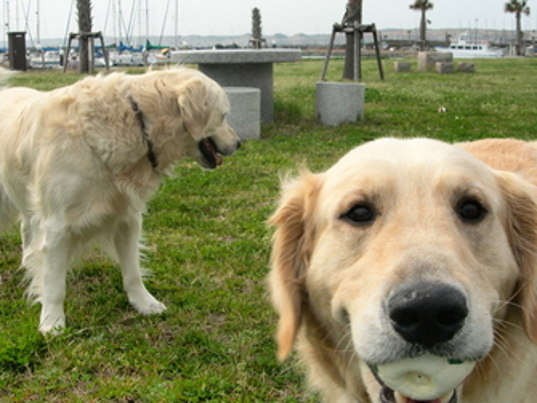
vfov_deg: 29.7
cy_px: 189
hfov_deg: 38.9
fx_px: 760
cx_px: 281
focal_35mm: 49
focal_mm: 8.5
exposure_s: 1/357
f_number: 4.9
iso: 50
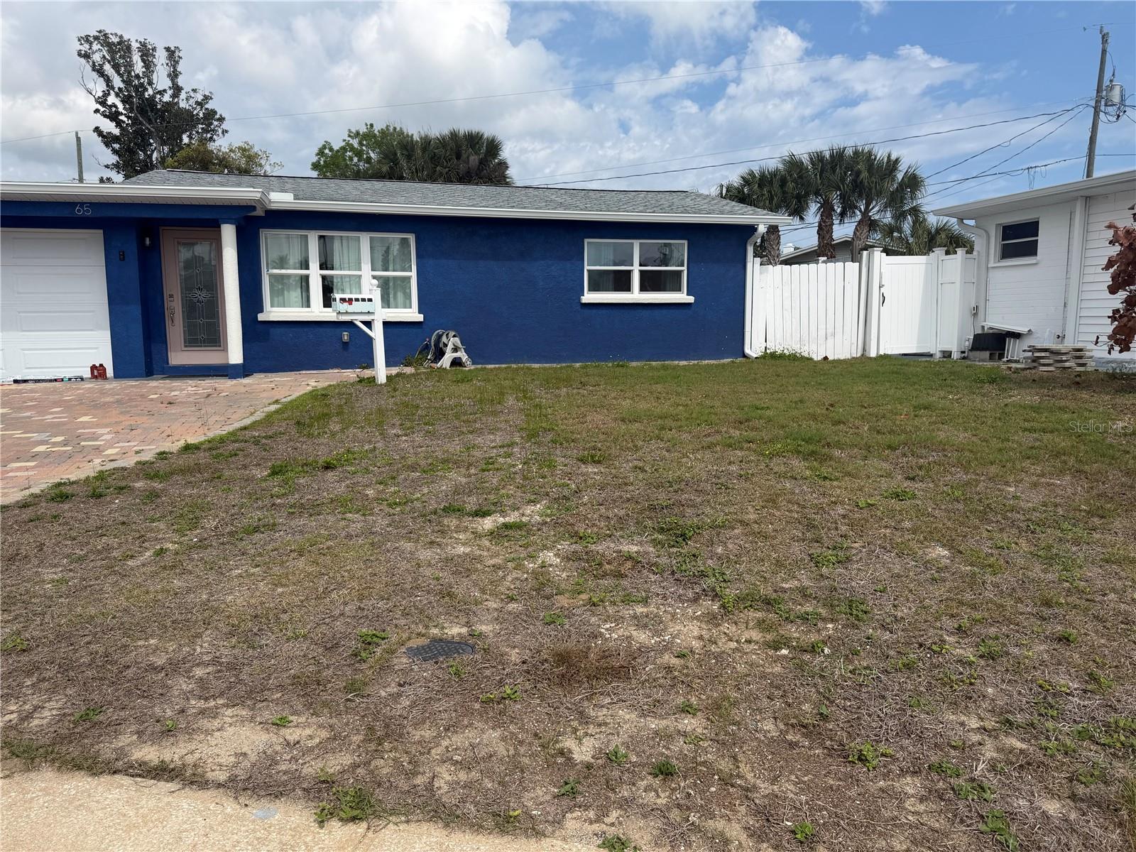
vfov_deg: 56.8
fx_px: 788
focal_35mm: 24
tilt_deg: -7.0
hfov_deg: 71.6
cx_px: 568
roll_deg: +0.7
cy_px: 426
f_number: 1.78
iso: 80
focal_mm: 6.76
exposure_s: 1/6173
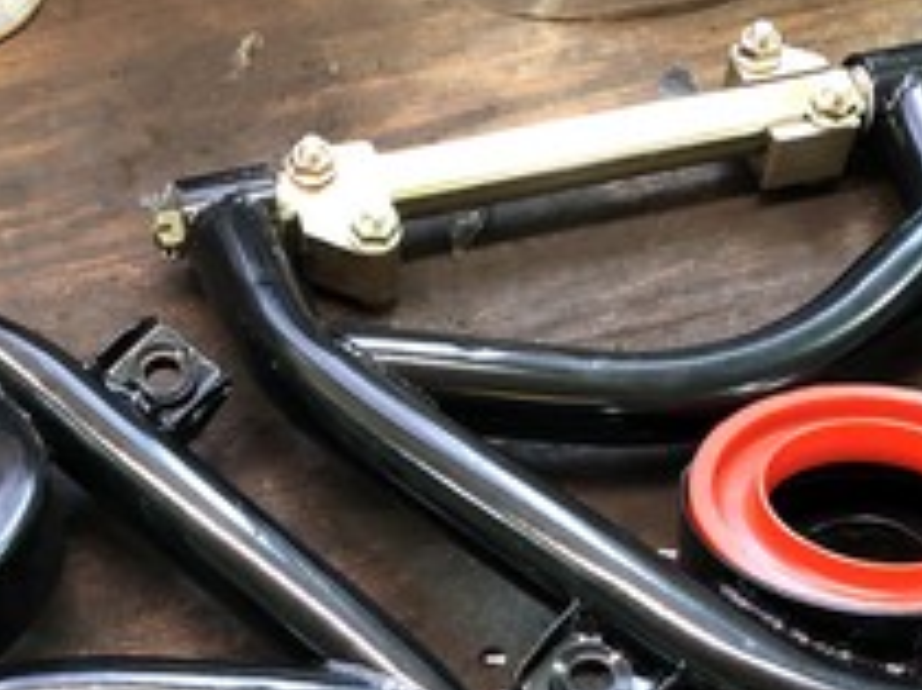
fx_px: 1596
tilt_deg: -64.8
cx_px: 310
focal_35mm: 60
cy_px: 657
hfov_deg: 32.0
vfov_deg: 23.5
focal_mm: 4
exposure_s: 1/15
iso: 100
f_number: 1.8
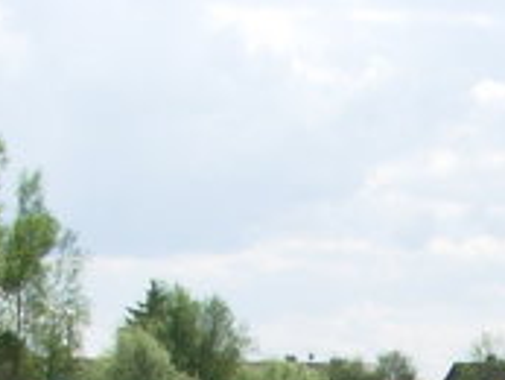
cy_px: 780
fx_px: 2569
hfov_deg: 10.9
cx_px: 680
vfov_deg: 8.0
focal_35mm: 176
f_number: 2.9
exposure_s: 1/1024
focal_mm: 6.3
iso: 50
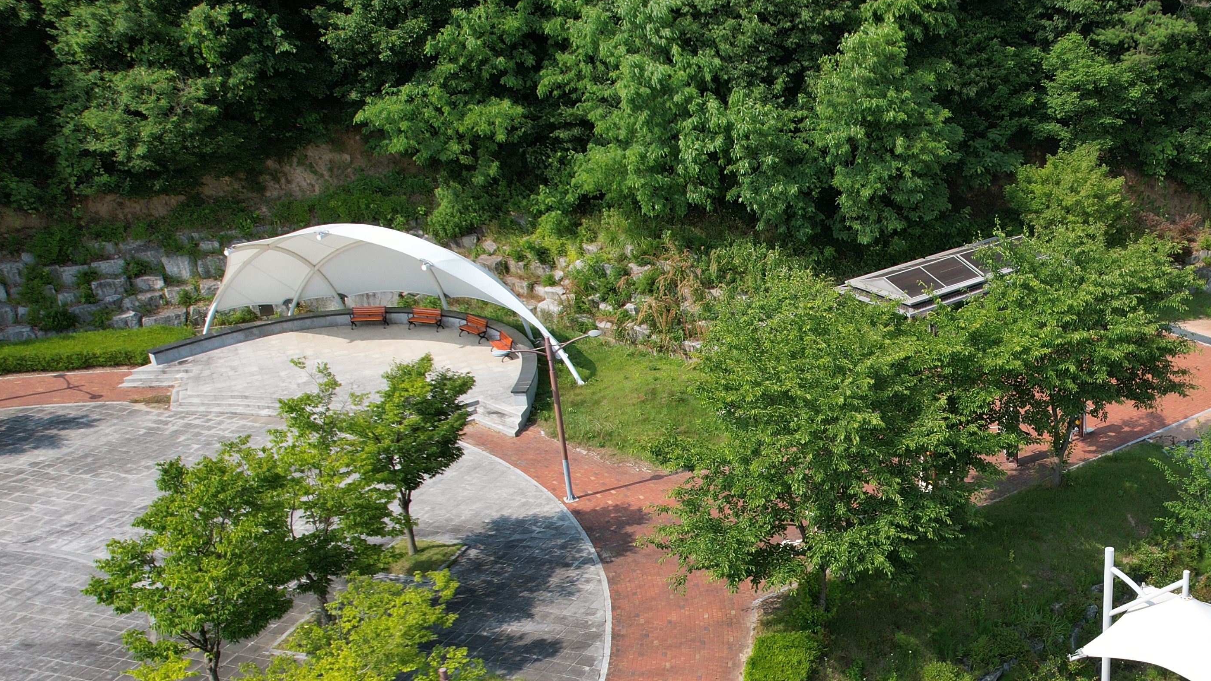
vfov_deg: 26.1
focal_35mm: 45
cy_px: 543
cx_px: 1008
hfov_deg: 42.9
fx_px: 1445
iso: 100
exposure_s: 1/1500
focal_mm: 8.38
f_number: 2.8
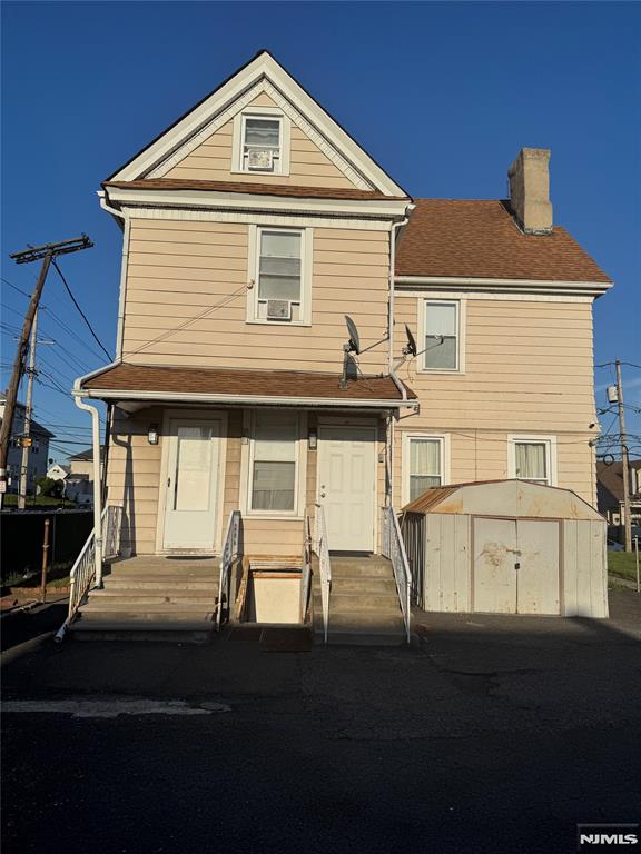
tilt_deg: +6.6
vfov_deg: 71.6
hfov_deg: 56.8
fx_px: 593
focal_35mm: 24
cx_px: 320
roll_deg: -1.8
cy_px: 427
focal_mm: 6.76
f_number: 1.78
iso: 80
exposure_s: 1/12346
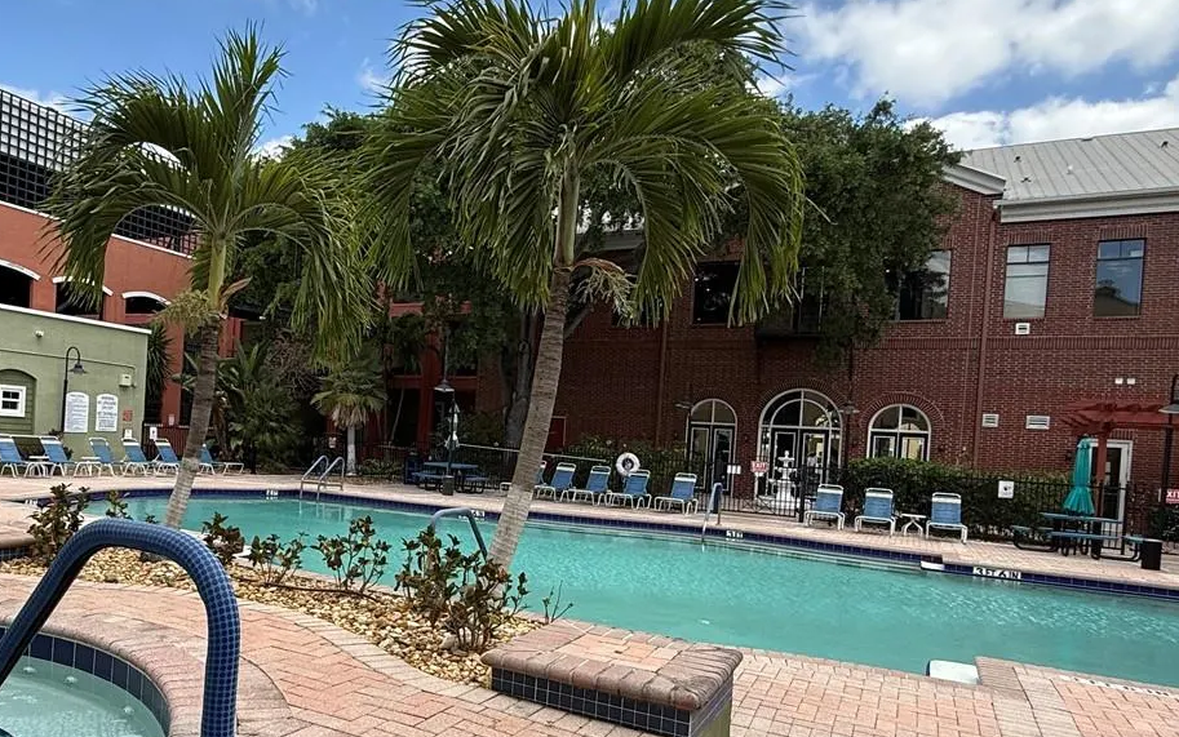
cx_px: 415
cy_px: 452
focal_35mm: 26
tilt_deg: -1.6
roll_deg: -3.0
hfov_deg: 68.8
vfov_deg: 47.3
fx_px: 836
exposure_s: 1/607
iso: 50
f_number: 2.2
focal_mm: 2.22
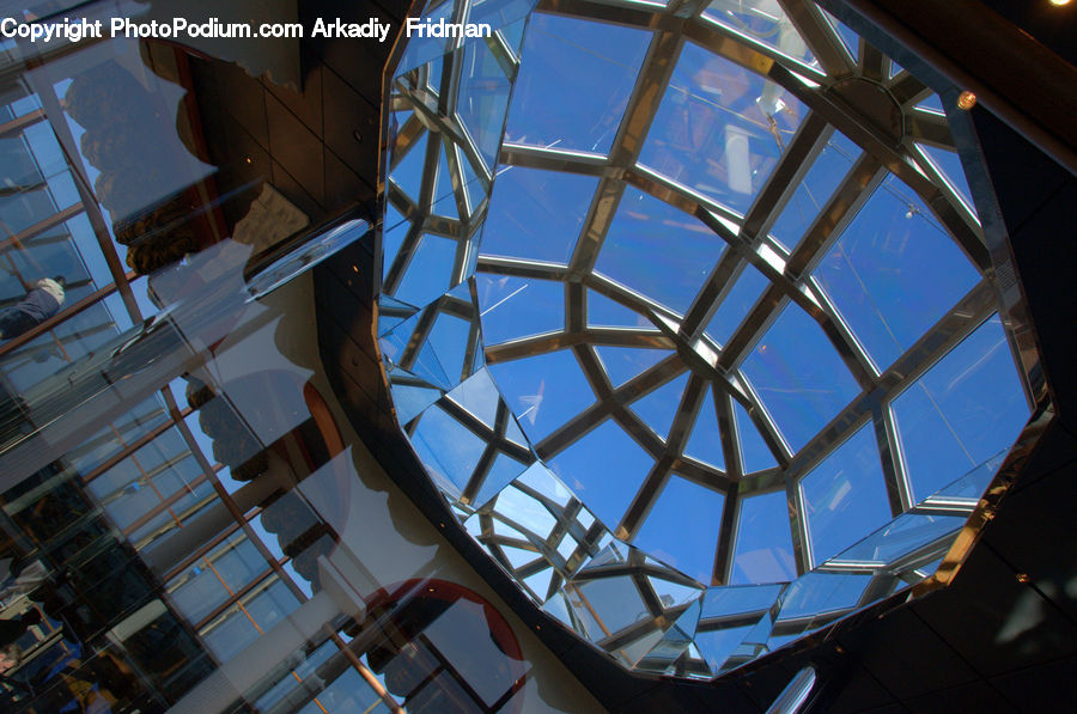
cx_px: 538
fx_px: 806
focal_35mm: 27
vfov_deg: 47.8
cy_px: 357
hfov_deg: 67.5
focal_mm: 18
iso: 400
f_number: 6.3
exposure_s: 1/500
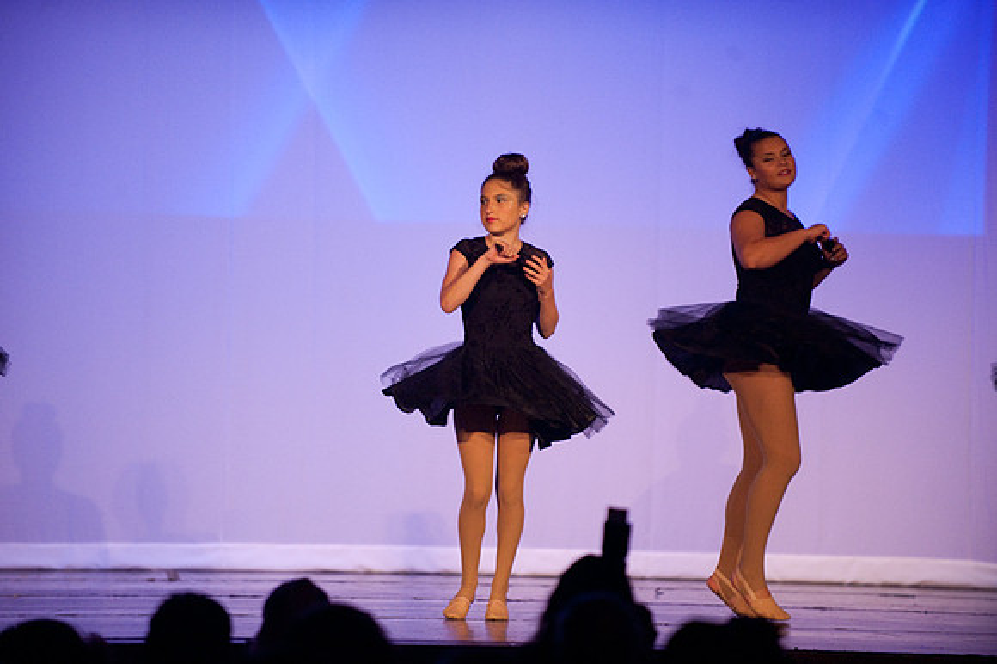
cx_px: 498
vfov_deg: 6.9
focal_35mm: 200
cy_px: 332
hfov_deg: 10.3
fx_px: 5536
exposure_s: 1/200
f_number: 2.8
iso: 3200
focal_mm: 200
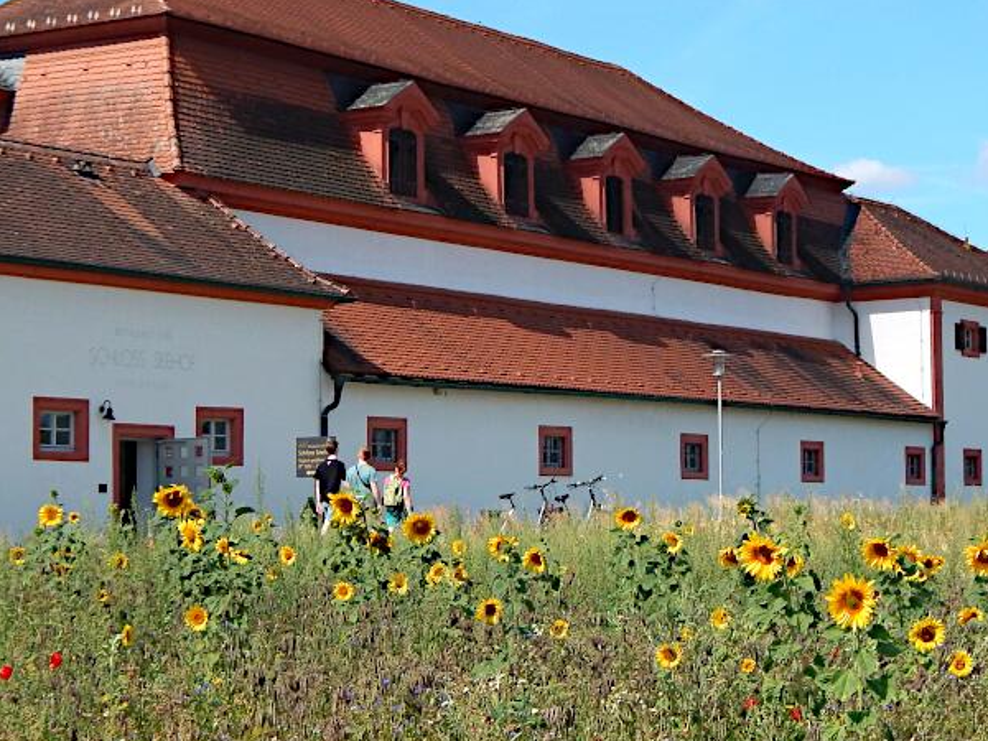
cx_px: 721
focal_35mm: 98
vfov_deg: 15.1
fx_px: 2797
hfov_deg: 19.9
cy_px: 418
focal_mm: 8.6
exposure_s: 1/1250
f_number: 3.7
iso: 125
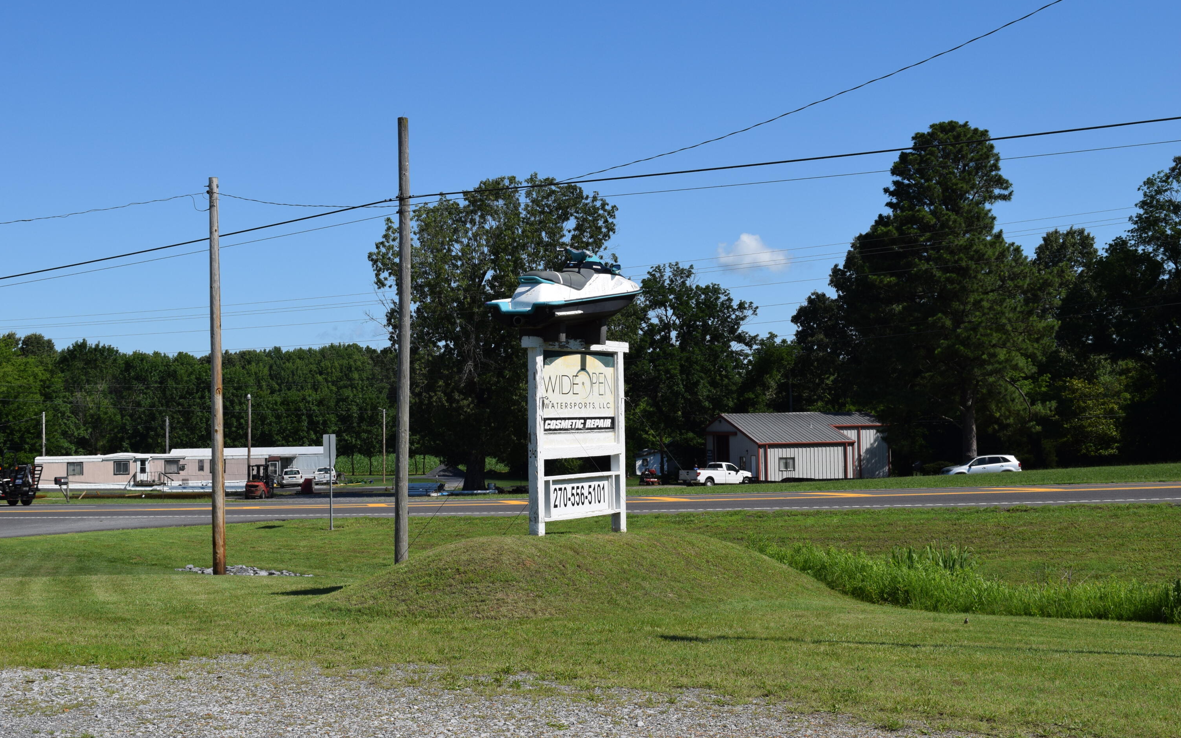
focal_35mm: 49
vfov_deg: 26.3
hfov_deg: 41.1
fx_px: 1577
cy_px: 344
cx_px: 590
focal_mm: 32
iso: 200
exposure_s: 1/500
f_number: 11
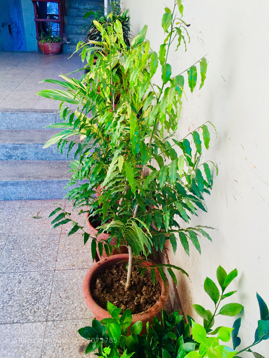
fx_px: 300
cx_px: 134
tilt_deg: -29.8
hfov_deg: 48.2
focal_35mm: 29
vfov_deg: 61.7
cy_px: 179
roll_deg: -2.3
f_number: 2.2
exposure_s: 1/100
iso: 40
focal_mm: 4.15
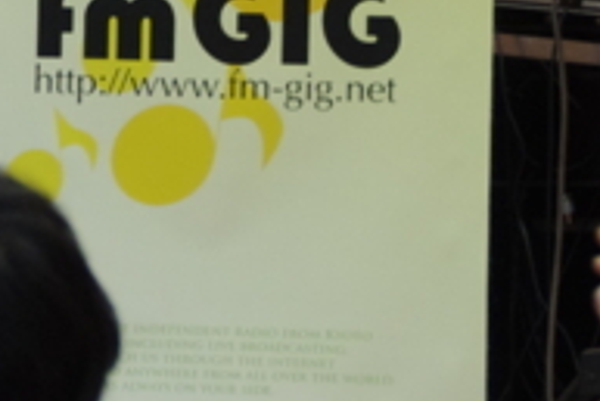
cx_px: -121
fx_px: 5671
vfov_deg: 4.0
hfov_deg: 6.0
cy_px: -197
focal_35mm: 340
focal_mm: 55
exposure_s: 1/100
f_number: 4.5
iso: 800
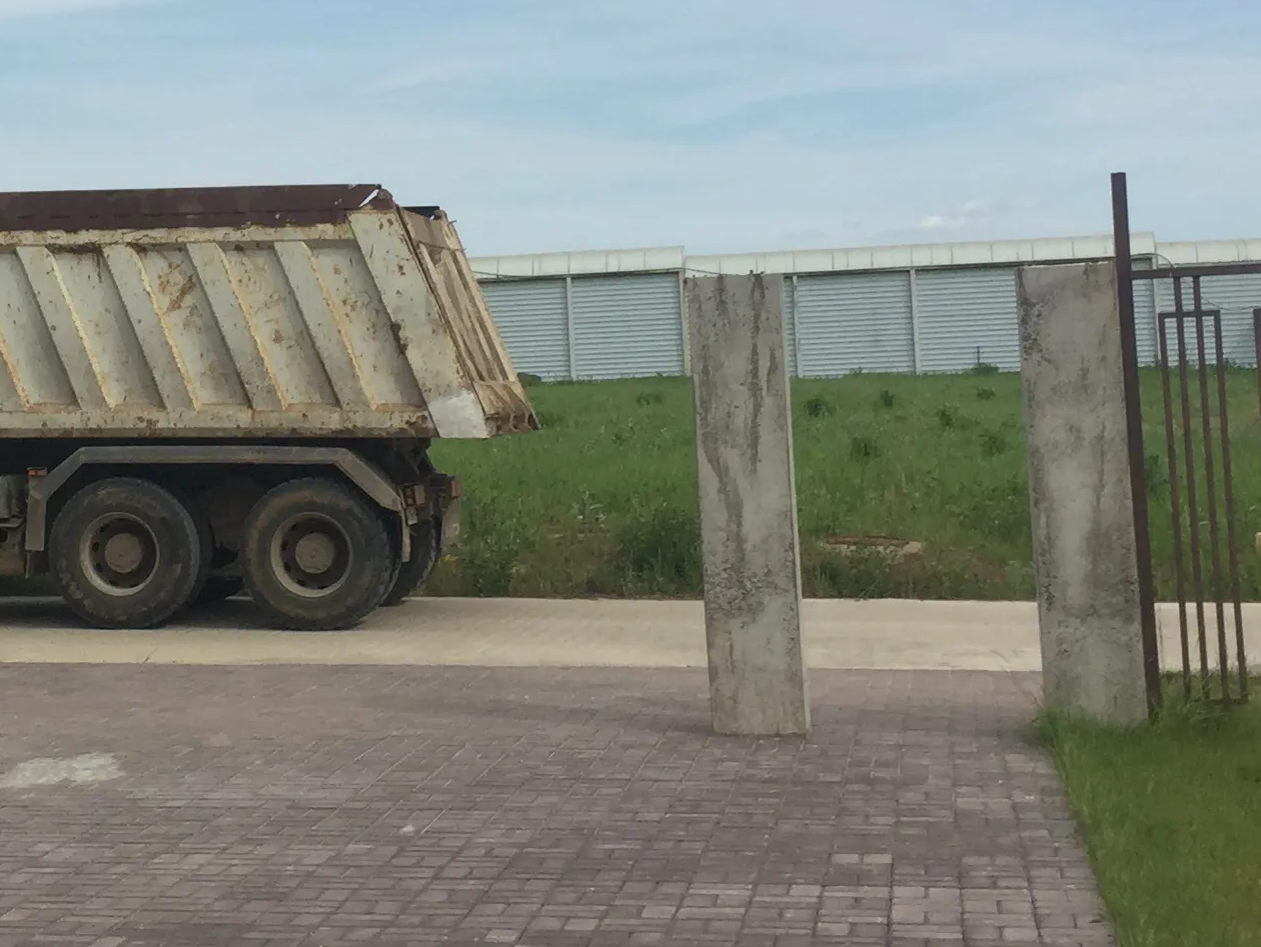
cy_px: 291
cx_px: 212
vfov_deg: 19.6
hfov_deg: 25.4
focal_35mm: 75
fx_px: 2733
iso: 32
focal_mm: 4.15
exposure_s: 1/2326
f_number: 2.2
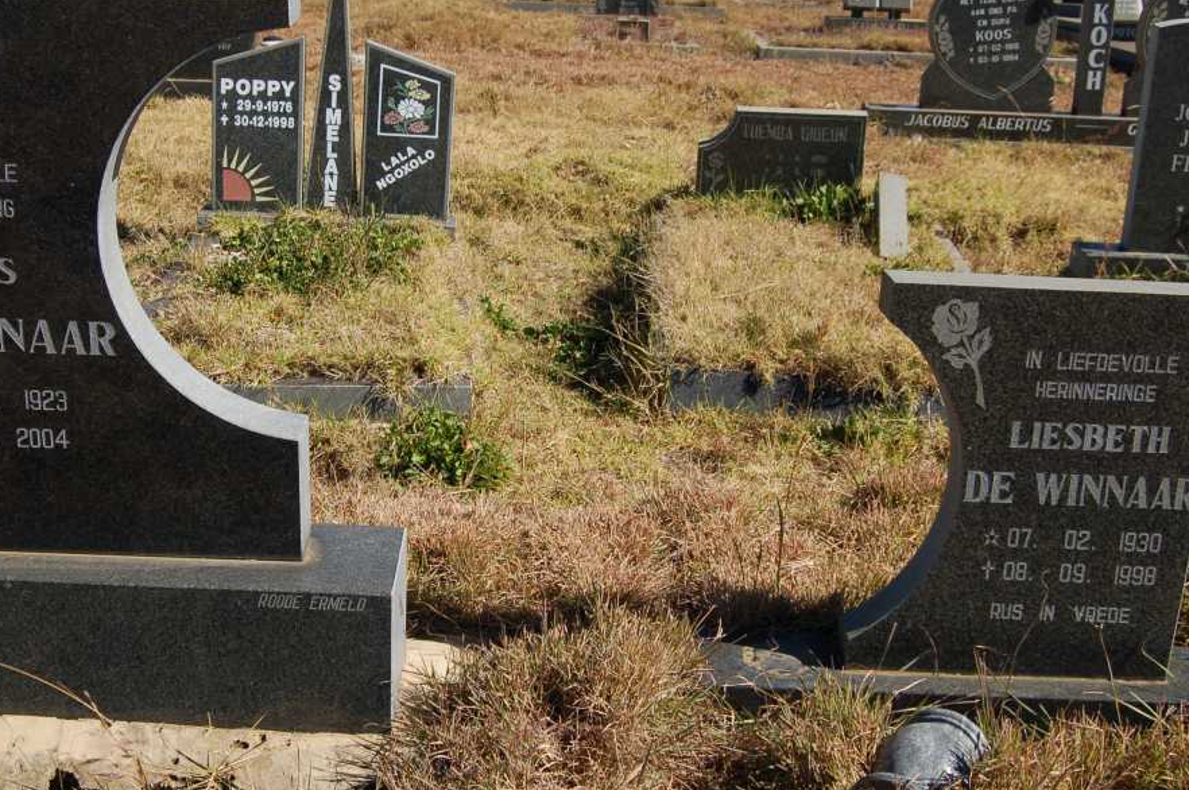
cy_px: 361
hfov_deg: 40.2
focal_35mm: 49
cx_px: 488
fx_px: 1617
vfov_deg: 27.4
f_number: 6.3
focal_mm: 24
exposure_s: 1/500
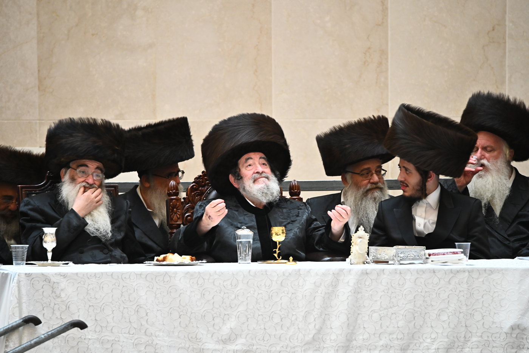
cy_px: 176
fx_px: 8815
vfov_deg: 2.3
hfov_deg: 3.4
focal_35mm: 600
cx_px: 264
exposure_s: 1/125
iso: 3200
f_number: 6.3
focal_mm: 600
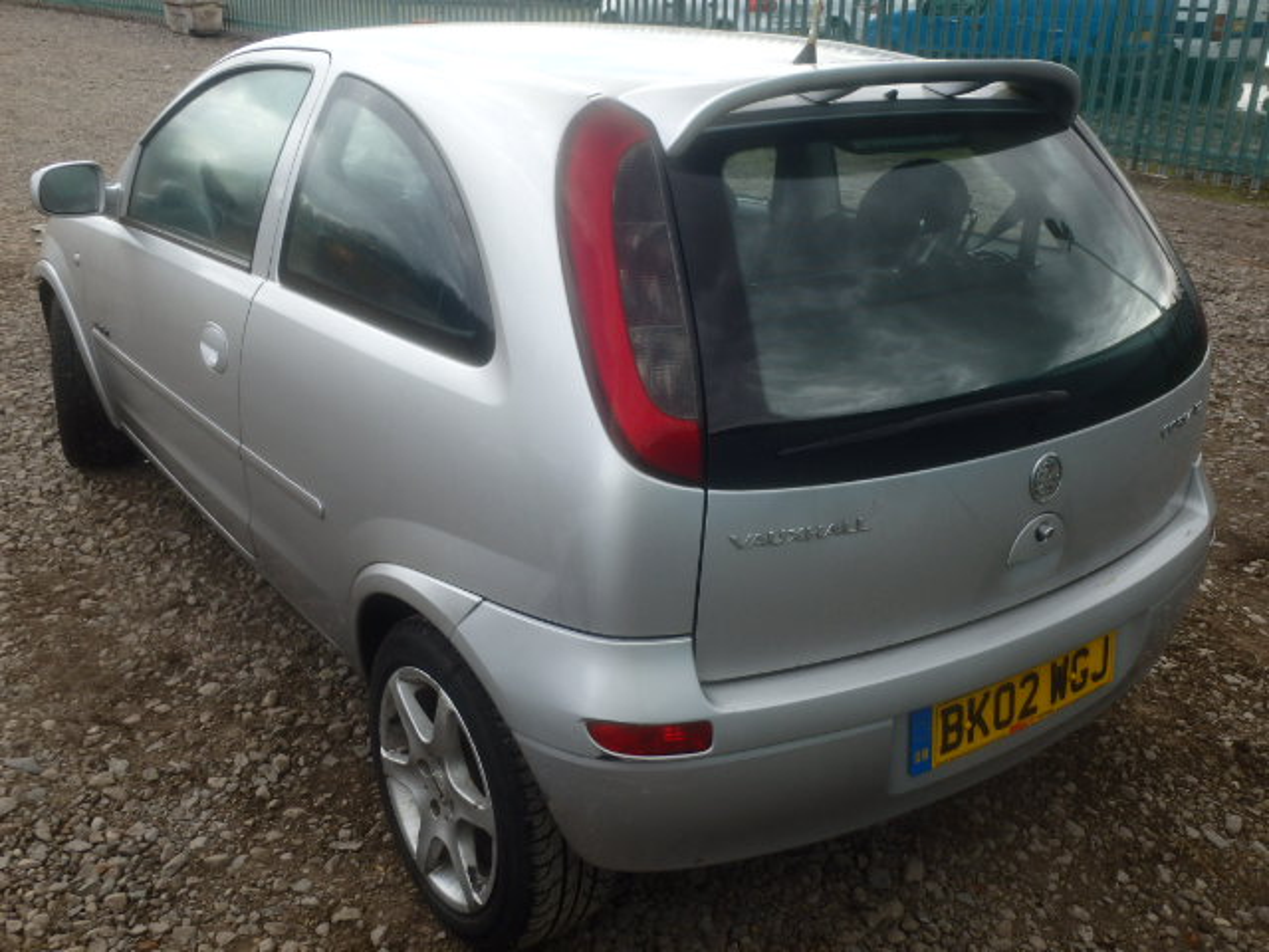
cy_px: 476
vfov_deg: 41.8
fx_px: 1246
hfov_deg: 54.0
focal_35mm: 34
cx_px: 634
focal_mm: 6.1
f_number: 4.4
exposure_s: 1/250
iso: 125
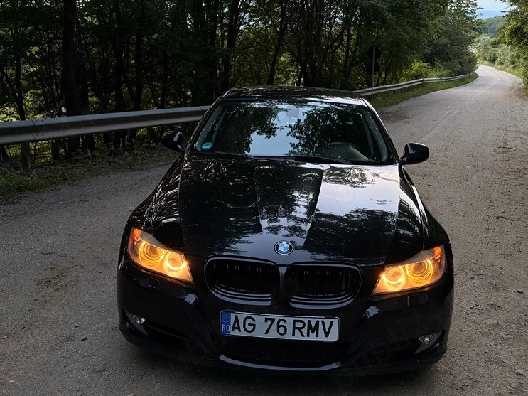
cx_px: 271
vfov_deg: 40.5
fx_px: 534
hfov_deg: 52.6
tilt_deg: -14.6
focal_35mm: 35
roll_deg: -0.1
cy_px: 154
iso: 125
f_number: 1.6
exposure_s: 1/67
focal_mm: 5.96
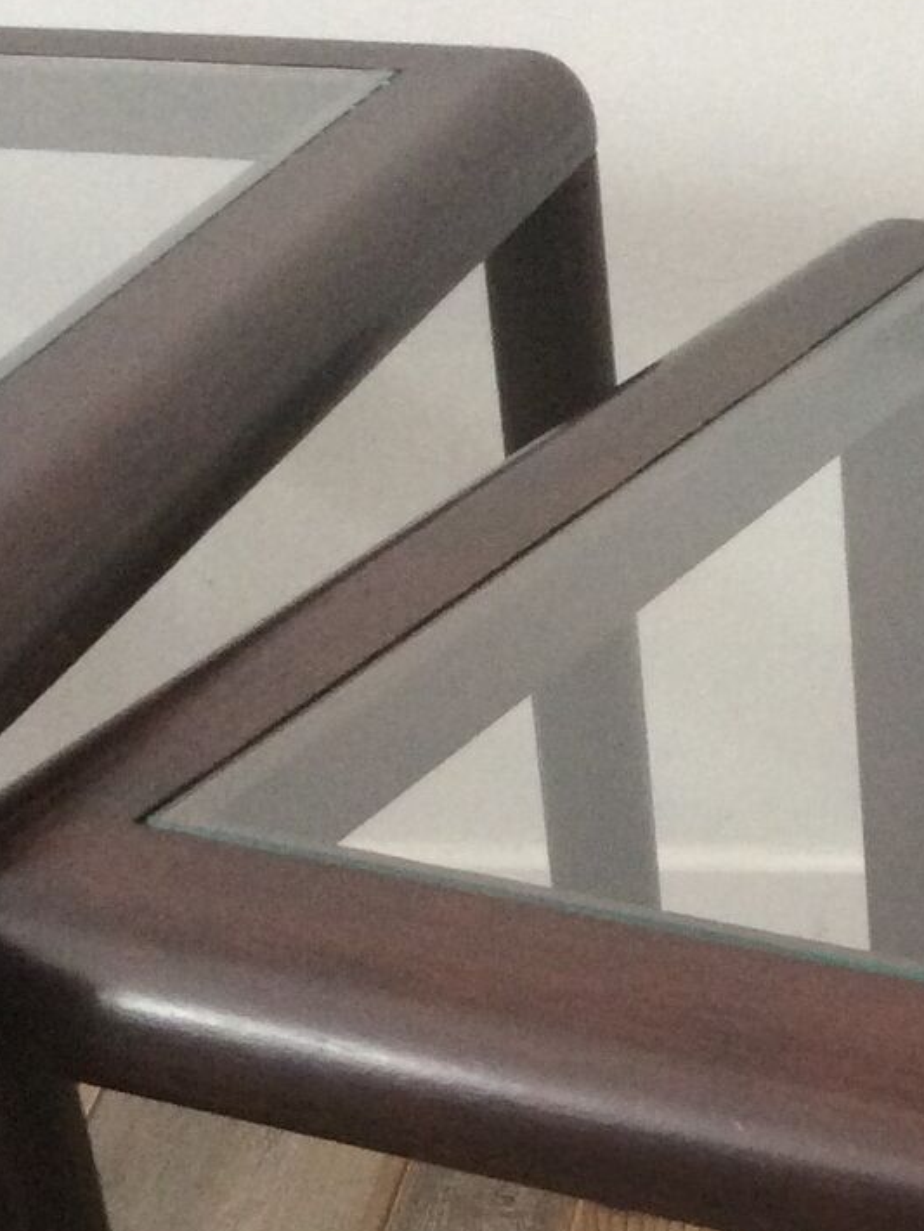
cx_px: 1007
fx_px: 3201
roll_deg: +1.2
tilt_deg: -34.6
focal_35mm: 90
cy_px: 1215
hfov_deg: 16.0
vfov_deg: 21.1
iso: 125
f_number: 2.4
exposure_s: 1/25
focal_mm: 3.3
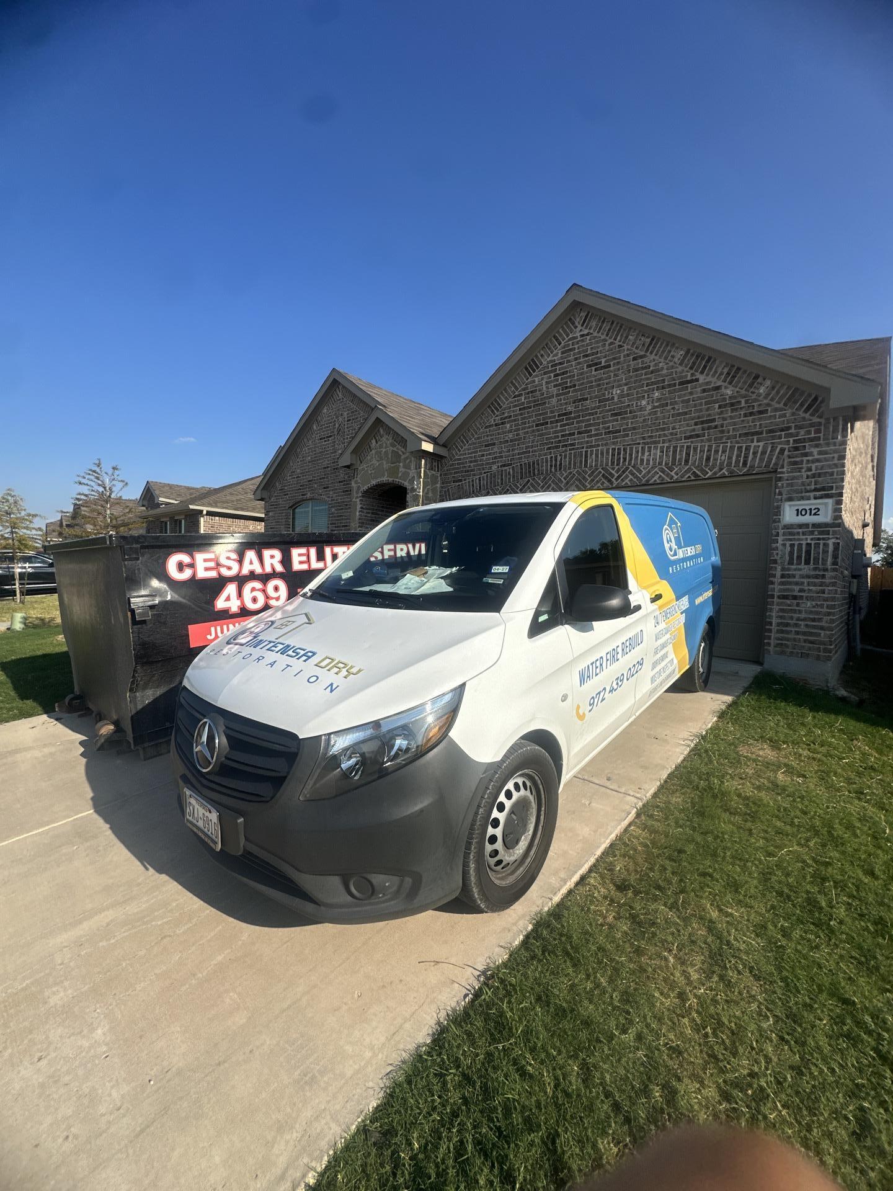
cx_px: 446
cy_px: 596
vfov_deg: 102.1
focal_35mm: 14
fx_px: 482
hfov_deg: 85.7
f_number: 2.2
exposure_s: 1/3205
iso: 50
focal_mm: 2.22
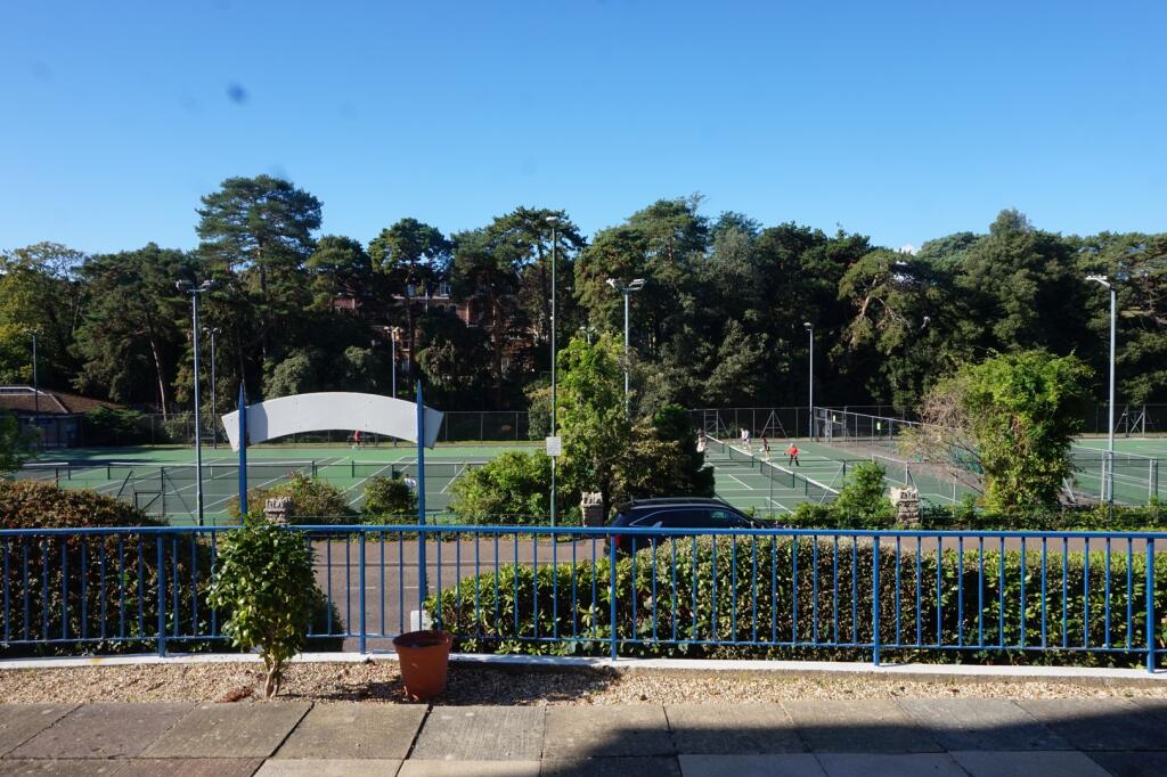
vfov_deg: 53.1
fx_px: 778
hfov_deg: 73.8
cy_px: 388
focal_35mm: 24
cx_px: 584
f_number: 11
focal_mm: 16
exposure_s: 1/80
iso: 100
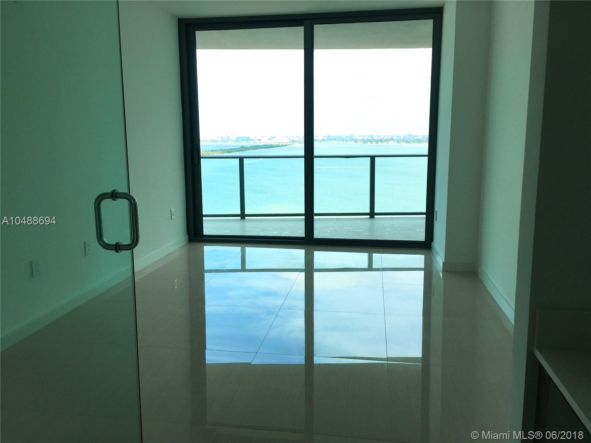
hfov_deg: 61.7
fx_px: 495
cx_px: 296
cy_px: 222
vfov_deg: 48.2
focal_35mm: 29
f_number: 2.2
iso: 25
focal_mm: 4.15
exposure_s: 1/348
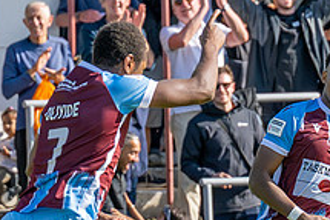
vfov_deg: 1.3
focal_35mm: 1081
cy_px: 220
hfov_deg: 1.9
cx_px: -110
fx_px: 9901
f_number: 4
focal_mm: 125
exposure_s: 1/2500
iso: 400
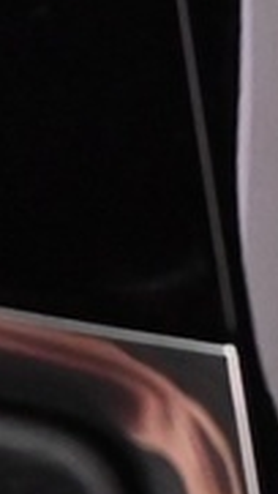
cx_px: 1153
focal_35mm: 319
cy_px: -497
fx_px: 4175
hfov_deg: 3.6
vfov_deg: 6.6
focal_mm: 34
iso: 5000
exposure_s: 1/60
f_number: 5
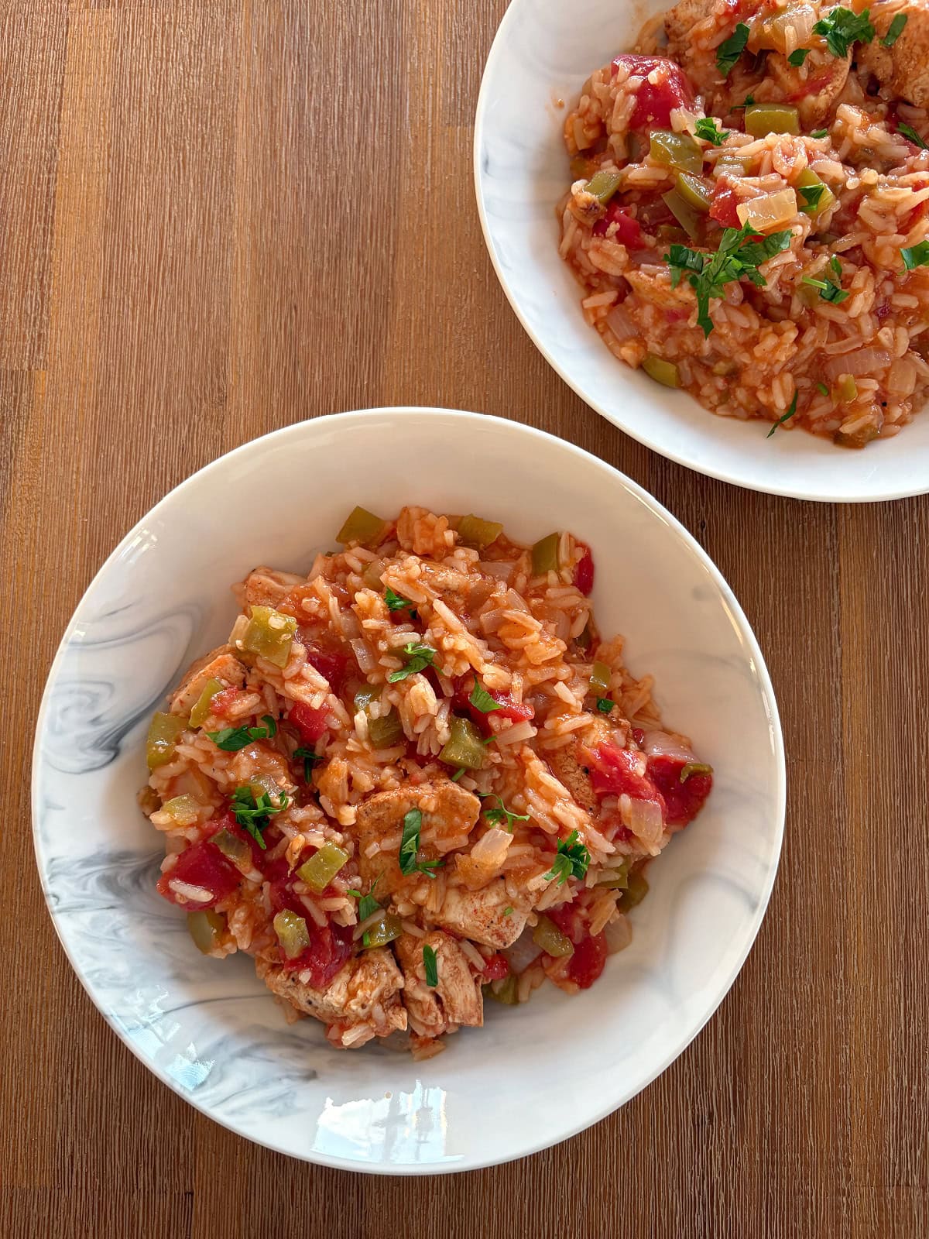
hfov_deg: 53.1
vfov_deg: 67.3
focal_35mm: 26
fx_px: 930
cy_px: 620
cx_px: 464
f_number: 1.6
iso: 125
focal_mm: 6
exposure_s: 1/105
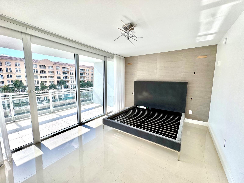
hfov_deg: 102.1
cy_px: 92
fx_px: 99
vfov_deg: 85.7
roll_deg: +0.6
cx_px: 122
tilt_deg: -8.0
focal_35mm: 14
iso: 40
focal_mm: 2.22
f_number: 2.2
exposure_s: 1/462
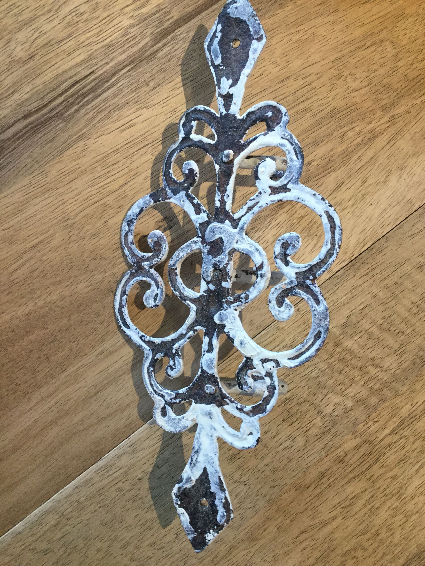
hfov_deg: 45.4
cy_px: 283
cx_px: 212
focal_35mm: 31
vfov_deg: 58.4
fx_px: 507
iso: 125
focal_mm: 3.3
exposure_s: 1/33
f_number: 2.4
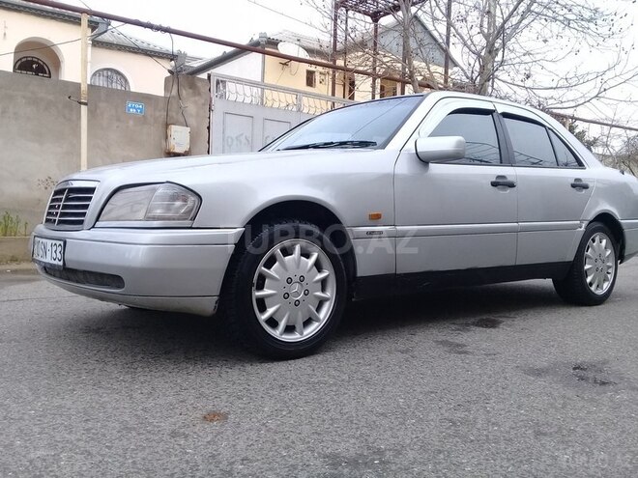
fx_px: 571
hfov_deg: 58.4
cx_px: 319
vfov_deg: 45.4
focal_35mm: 31
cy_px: 239
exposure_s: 1/245
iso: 50
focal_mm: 3.3
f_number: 2.2
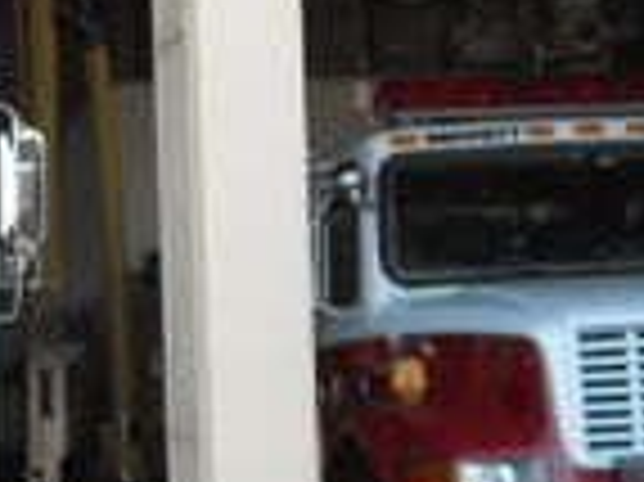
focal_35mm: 176
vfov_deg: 8.4
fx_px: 3272
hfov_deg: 10.6
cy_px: -36
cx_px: -491
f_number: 2.8
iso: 135
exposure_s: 1/250
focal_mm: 5.7
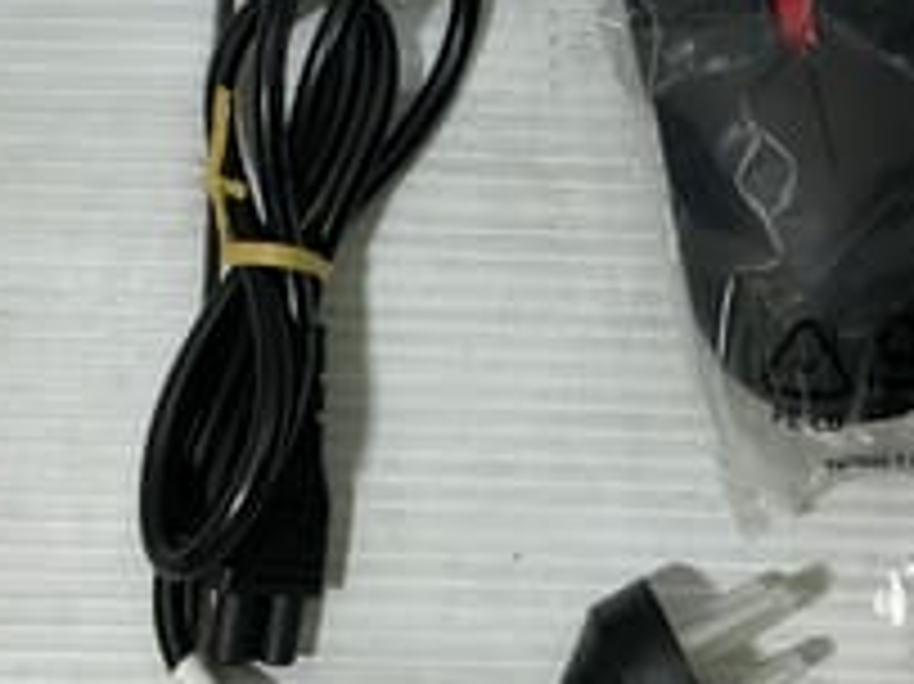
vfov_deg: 21.0
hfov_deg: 28.1
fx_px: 1821
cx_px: 558
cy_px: 137
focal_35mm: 69
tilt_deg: -85.7
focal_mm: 3
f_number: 1.8
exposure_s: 1/100
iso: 25
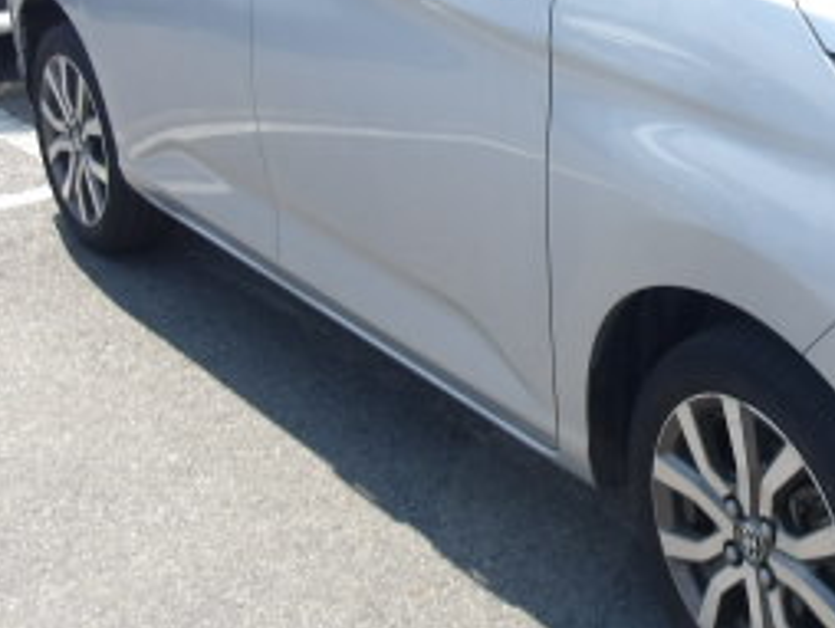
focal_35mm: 68
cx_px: 763
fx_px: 1642
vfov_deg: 21.3
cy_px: 105
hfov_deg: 27.4
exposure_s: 1/60
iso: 100
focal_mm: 4.9
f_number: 10.4
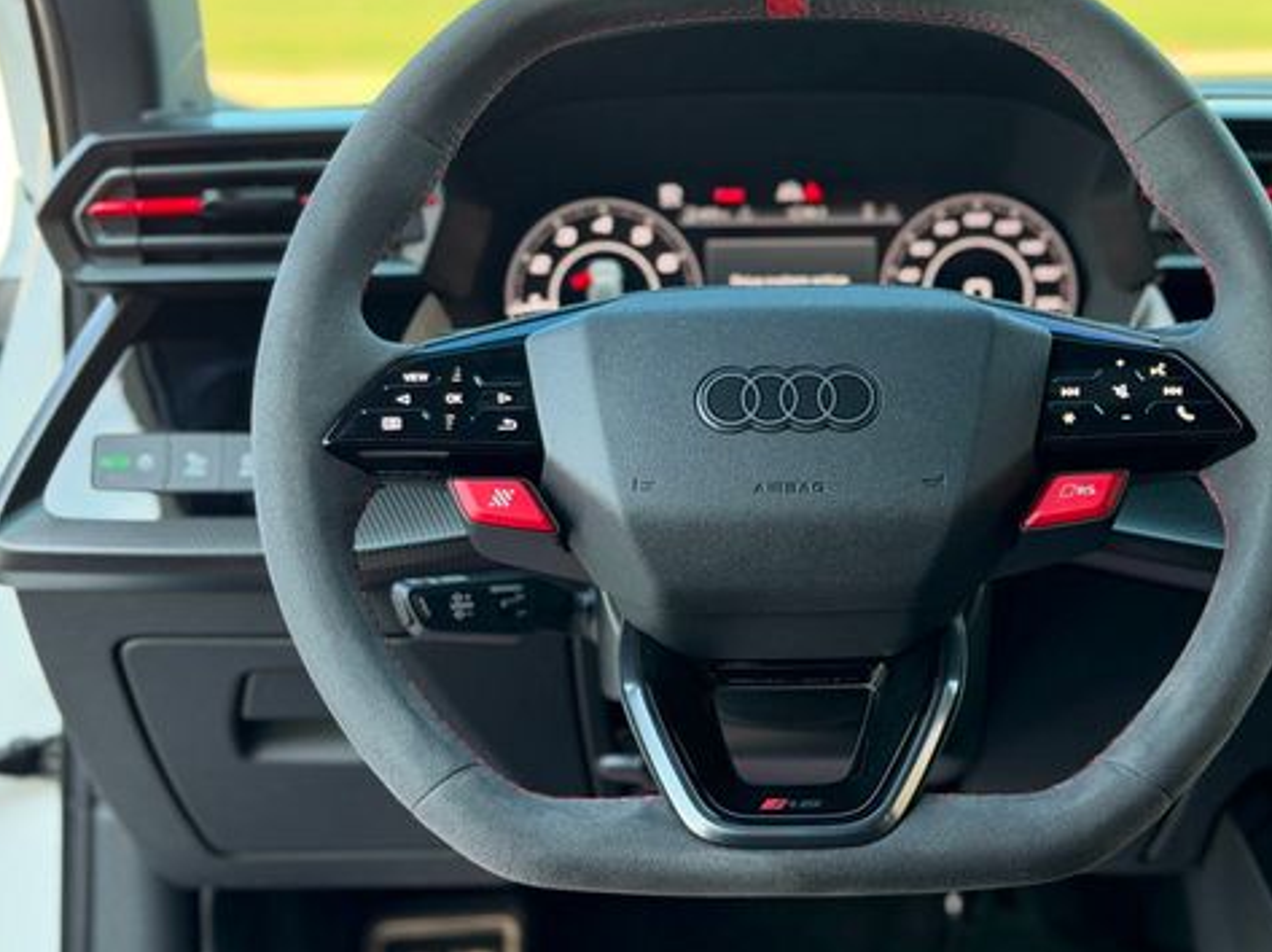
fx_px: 2387
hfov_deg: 29.7
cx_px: 815
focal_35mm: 65
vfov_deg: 22.5
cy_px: 376
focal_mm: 6.76
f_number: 1.78
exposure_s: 1/124
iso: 160
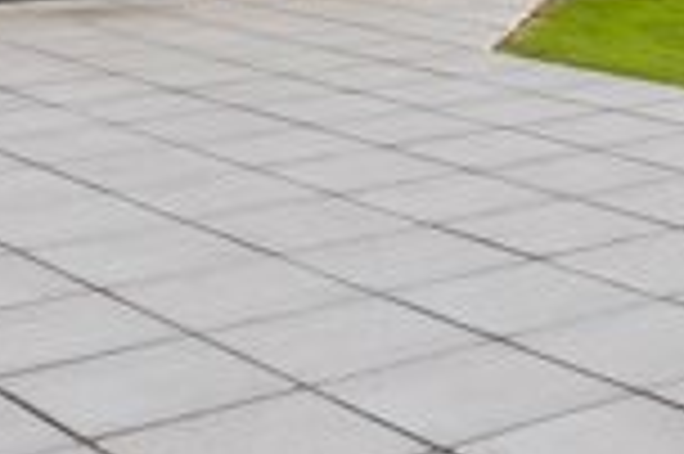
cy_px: -267
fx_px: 1898
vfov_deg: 12.8
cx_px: 648
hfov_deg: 19.9
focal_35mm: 100
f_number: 6.3
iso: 320
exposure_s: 1/500
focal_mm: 19
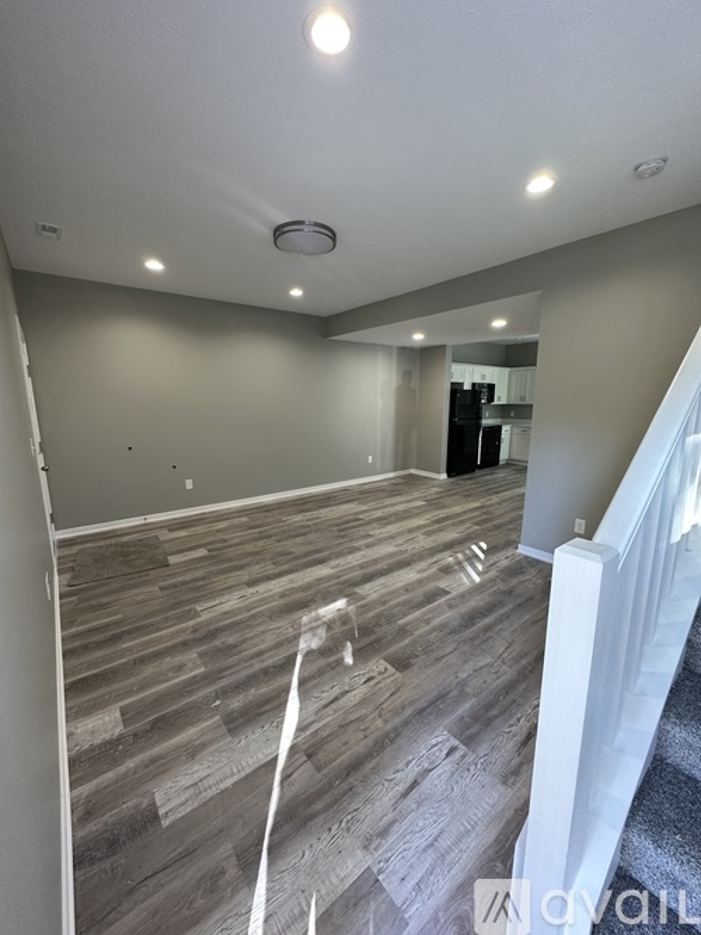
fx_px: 378
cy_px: 468
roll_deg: -0.3
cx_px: 350
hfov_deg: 85.7
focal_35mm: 14
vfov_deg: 102.1
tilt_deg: -9.4
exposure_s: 1/60
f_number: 2.2
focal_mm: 2.22
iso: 160
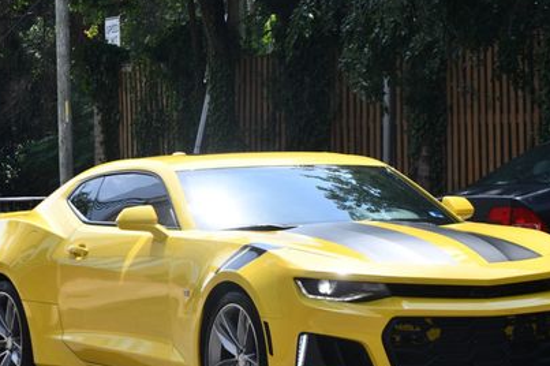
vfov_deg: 5.6
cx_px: 293
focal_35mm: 243
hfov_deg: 8.5
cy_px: 186
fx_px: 3709
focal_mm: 102
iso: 125
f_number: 8
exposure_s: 1/250
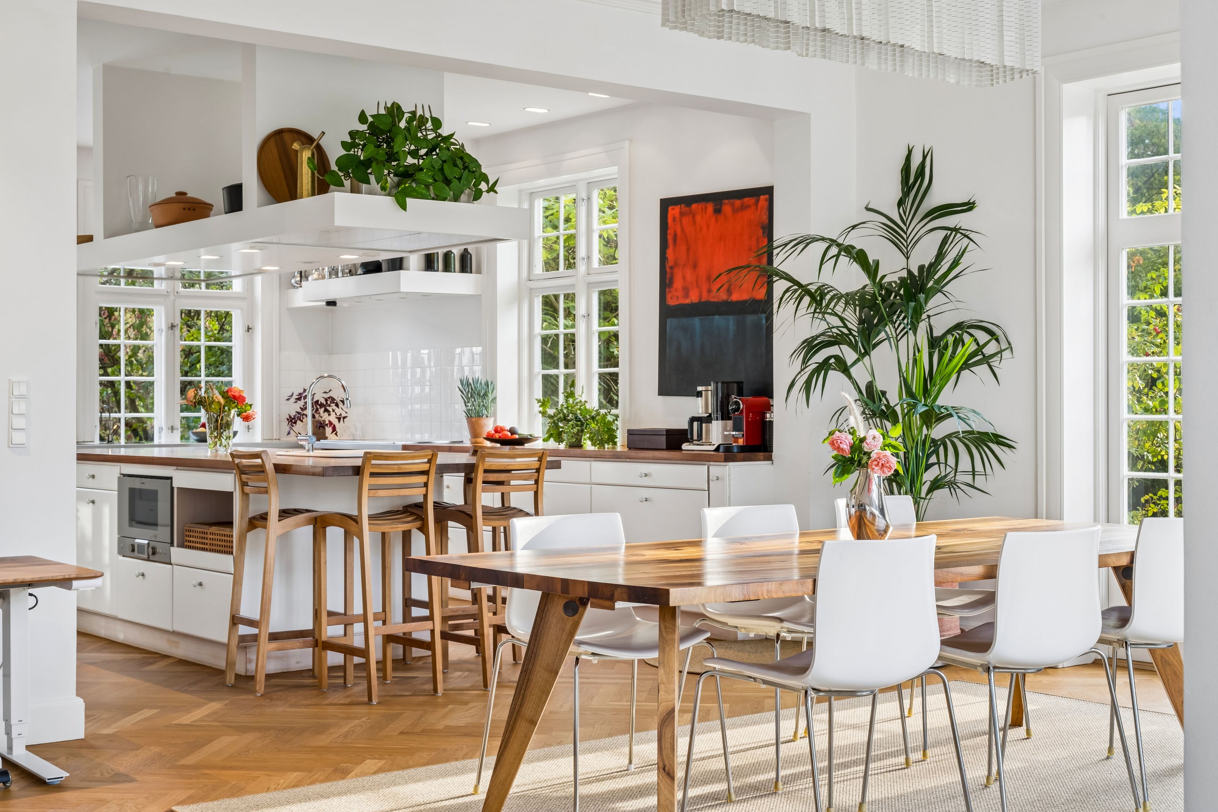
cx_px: 609
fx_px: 1590
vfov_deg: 28.6
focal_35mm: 47
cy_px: 406
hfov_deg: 41.9
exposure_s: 1/10
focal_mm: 47
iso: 160
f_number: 11
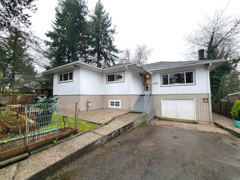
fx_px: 90
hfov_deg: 106.2
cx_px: 120
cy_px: 90
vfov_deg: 89.9
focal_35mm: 13
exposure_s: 1/161
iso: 50
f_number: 2.2
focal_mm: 2.2
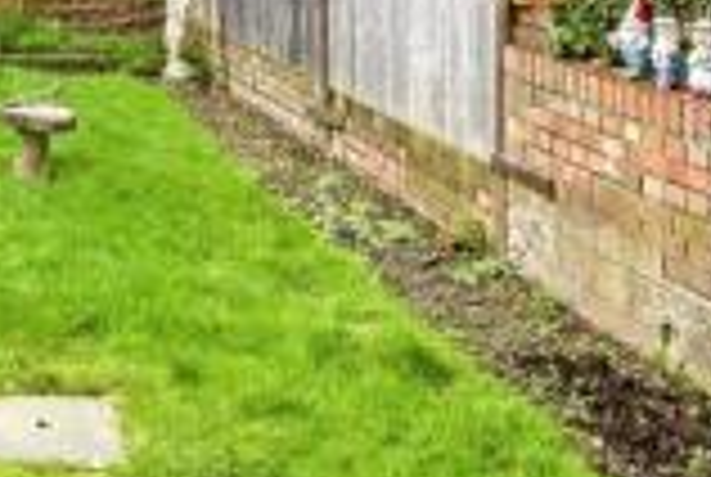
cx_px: -88
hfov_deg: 29.0
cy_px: -196
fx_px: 1227
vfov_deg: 19.7
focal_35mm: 62
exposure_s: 1/60
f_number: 8
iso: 500
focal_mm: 10
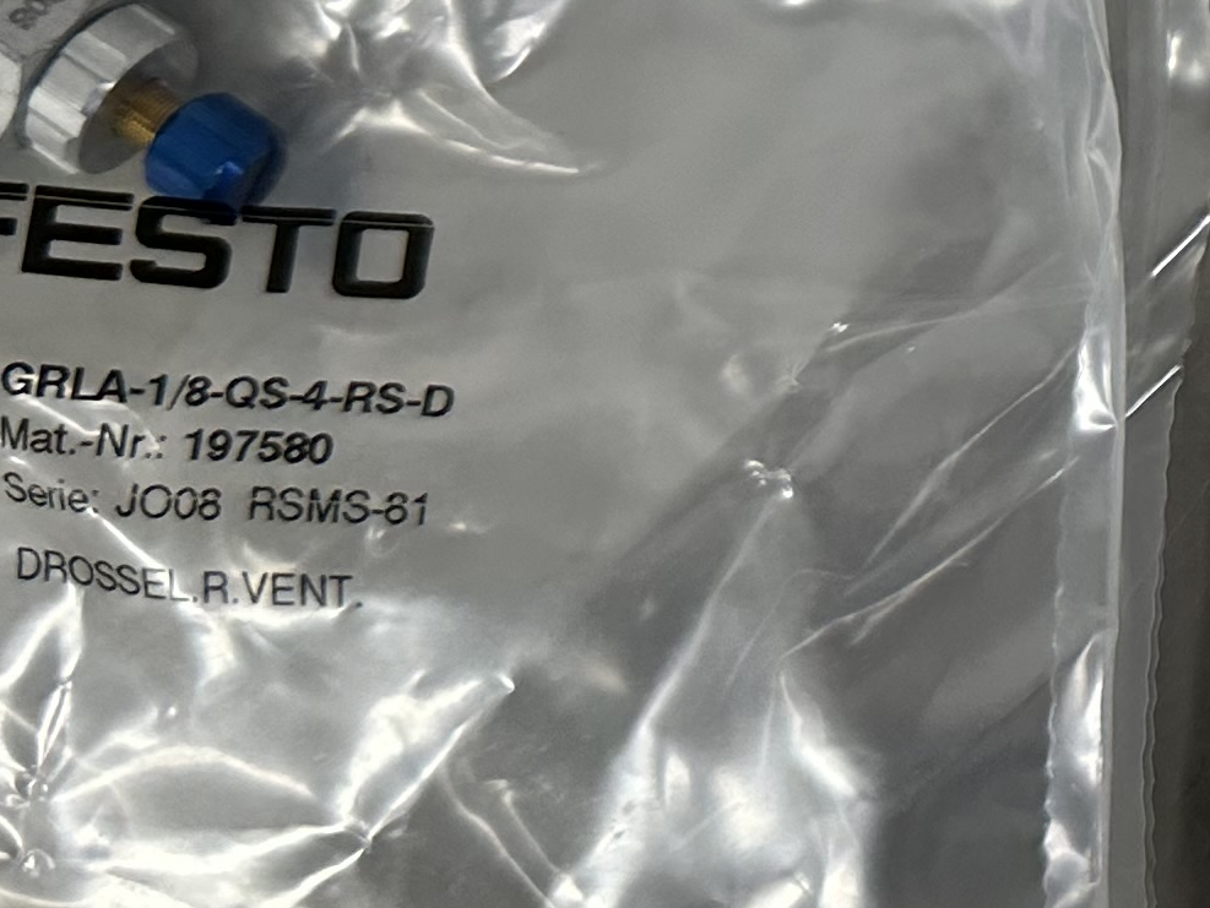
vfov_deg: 14.6
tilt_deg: -83.9
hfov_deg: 17.2
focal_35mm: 98
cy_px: -176
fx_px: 3427
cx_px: 2038
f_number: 1.78
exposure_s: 1/120
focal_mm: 6.86
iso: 160
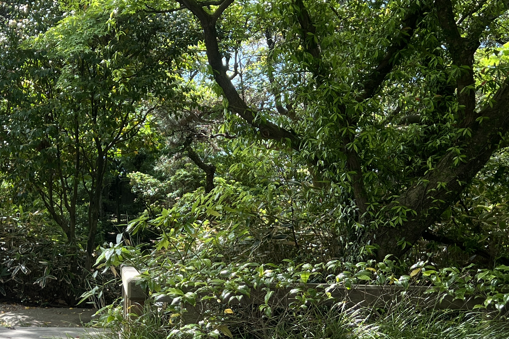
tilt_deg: -4.6
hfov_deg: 30.6
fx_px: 919
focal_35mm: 65
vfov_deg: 20.7
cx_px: 151
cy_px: 269
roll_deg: -1.4
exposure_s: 1/539
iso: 50
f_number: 1.5
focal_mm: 5.7
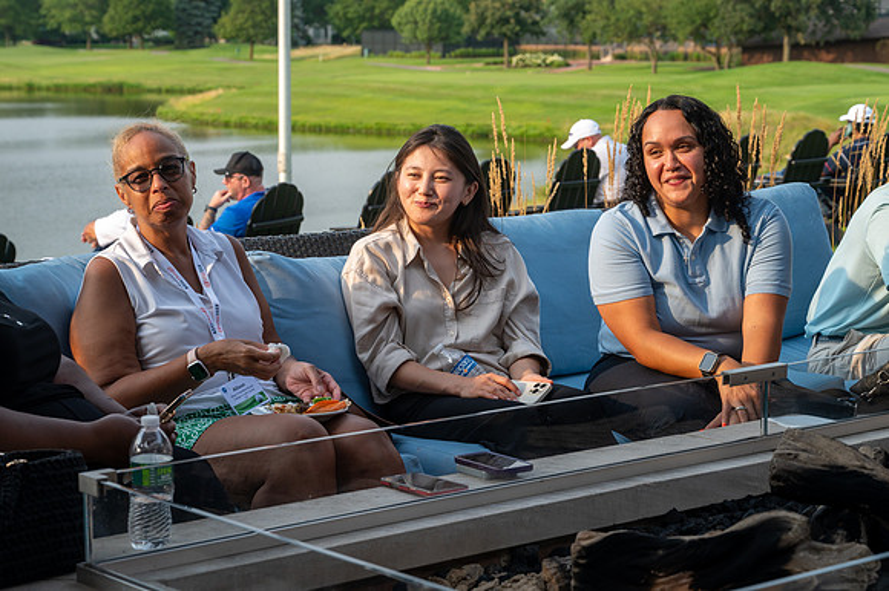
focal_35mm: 80
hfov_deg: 25.3
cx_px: 443
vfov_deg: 17.0
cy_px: 315
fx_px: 1984
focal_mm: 70
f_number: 6.3
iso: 250
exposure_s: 1/320
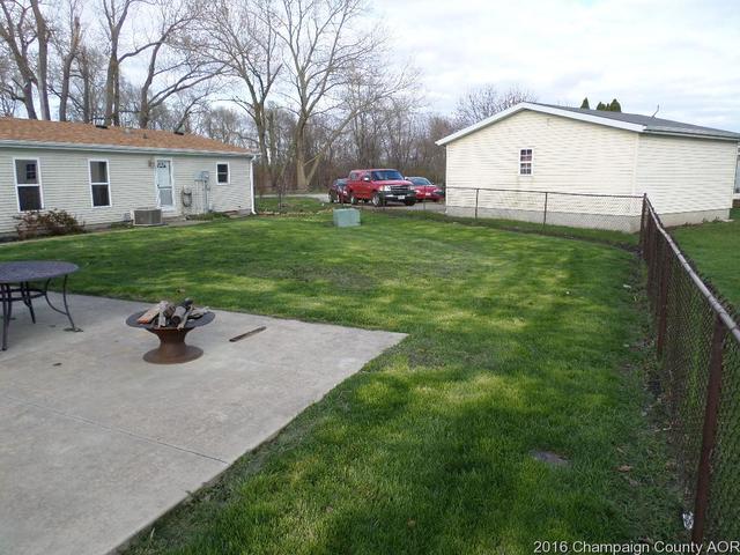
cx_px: 370
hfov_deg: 69.4
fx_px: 534
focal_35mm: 25
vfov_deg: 54.9
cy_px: 278
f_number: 2.5
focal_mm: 4.5
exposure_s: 1/500
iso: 80
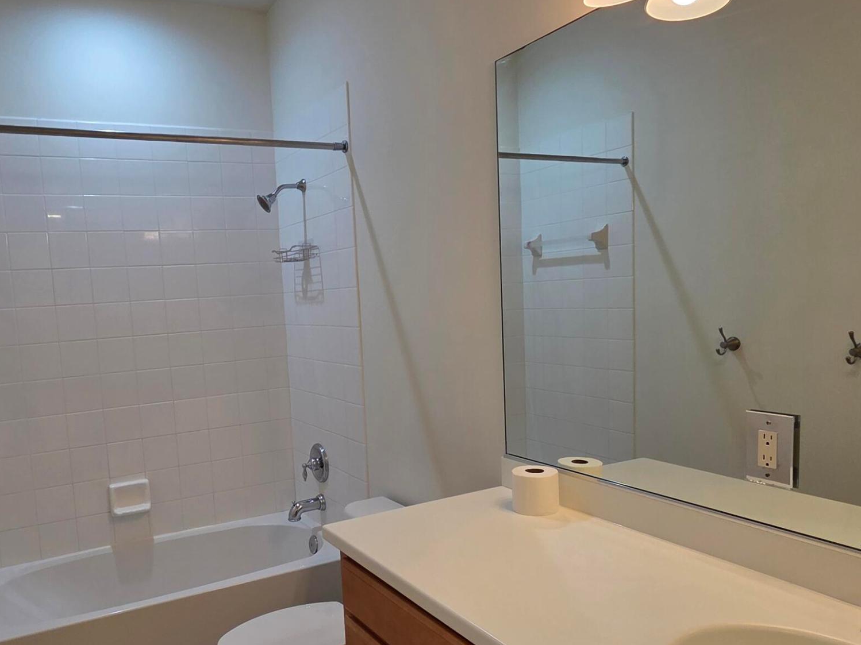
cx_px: 337
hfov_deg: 68.6
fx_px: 622
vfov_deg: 54.6
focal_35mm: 25
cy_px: 376
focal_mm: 2.2
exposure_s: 1/120
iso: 125
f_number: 2.2
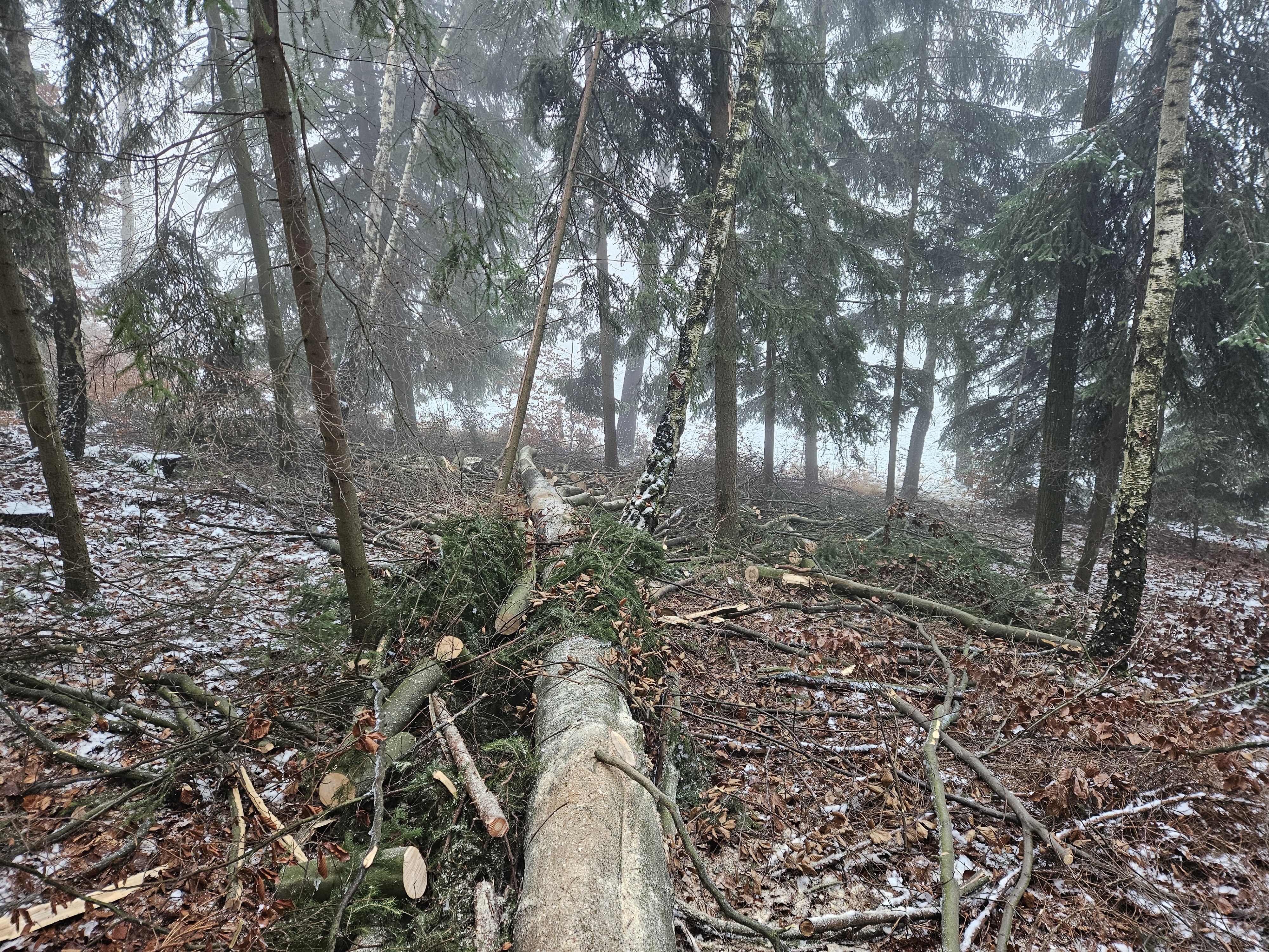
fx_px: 843
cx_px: 634
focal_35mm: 23
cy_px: 476
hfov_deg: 73.9
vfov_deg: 58.9
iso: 160
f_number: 1.8
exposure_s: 1/100
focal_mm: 5.4
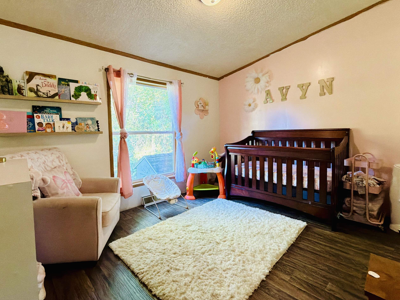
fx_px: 196
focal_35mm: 17
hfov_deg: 91.0
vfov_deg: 74.6
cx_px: 193
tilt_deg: -2.9
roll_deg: +2.3
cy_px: 139
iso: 400
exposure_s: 1/60
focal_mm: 2.22
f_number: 2.2
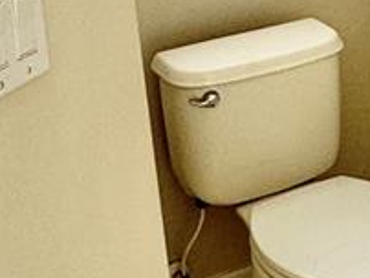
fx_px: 888
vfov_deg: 17.3
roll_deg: +1.5
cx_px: 410
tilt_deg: -13.4
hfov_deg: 22.2
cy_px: -24
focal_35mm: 83
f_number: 2.2
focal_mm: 2.22
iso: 100
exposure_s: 1/120
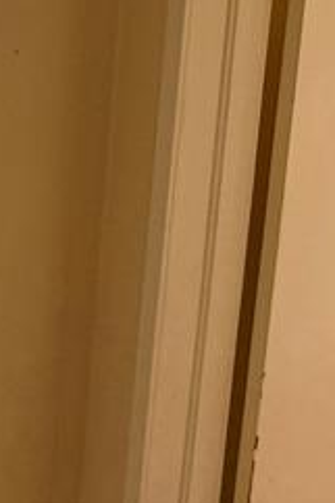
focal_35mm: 66
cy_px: 216
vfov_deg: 30.5
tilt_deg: -7.1
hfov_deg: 16.3
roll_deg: -1.4
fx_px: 922
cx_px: -314
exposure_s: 1/60
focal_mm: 6.76
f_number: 1.78
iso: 640
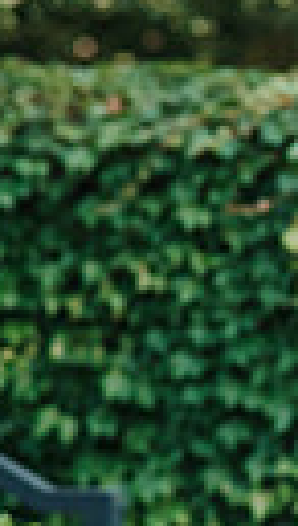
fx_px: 7383
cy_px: 312
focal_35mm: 528
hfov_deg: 2.3
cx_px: 833
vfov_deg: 4.1
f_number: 5
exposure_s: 1/400
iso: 400
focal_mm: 112
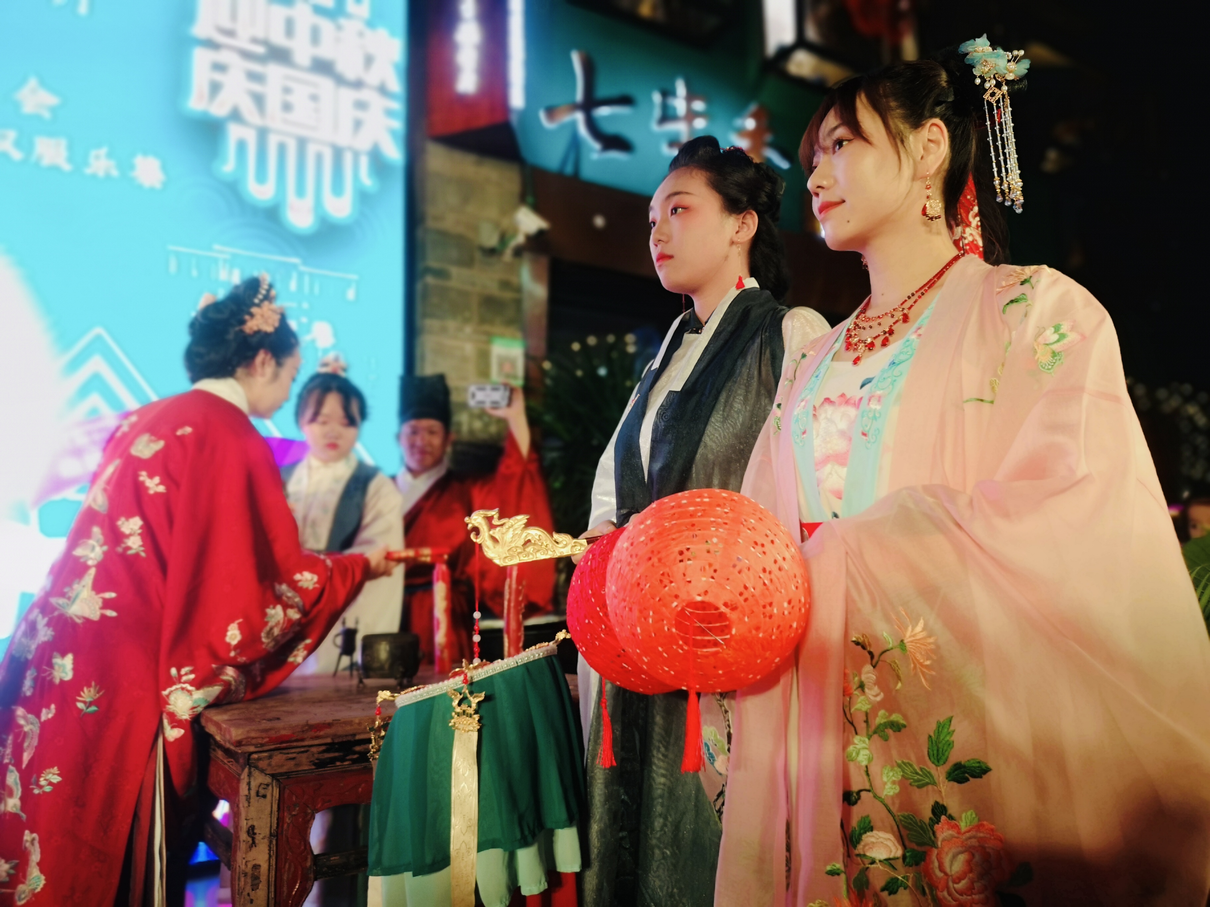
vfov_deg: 51.4
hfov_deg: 65.3
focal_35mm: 27
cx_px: 605
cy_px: 454
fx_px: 944
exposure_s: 1/50
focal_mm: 5.58
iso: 80
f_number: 1.8
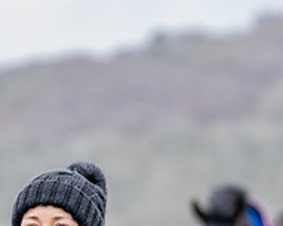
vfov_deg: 2.0
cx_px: -57
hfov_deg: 2.5
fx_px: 6353
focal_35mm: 760
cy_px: 357
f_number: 5
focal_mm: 200
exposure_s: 1/500
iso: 400
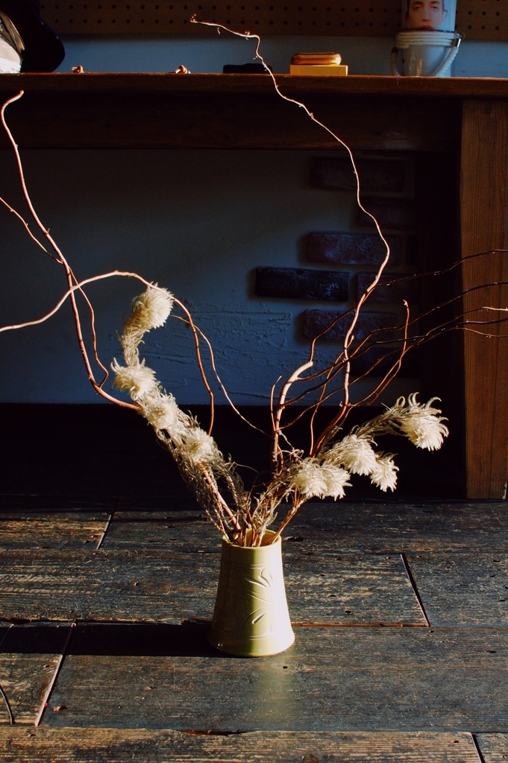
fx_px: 1113
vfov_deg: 37.9
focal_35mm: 52
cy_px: 382
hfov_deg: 25.7
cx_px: 254
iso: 800
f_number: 7.1
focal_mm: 35
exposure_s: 1/200
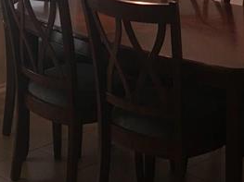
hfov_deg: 17.4
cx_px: 108
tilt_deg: -2.4
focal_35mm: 113
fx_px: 796
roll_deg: -1.2
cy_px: -118
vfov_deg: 12.3
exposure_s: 1/30
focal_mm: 4.15
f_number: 2.2
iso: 40
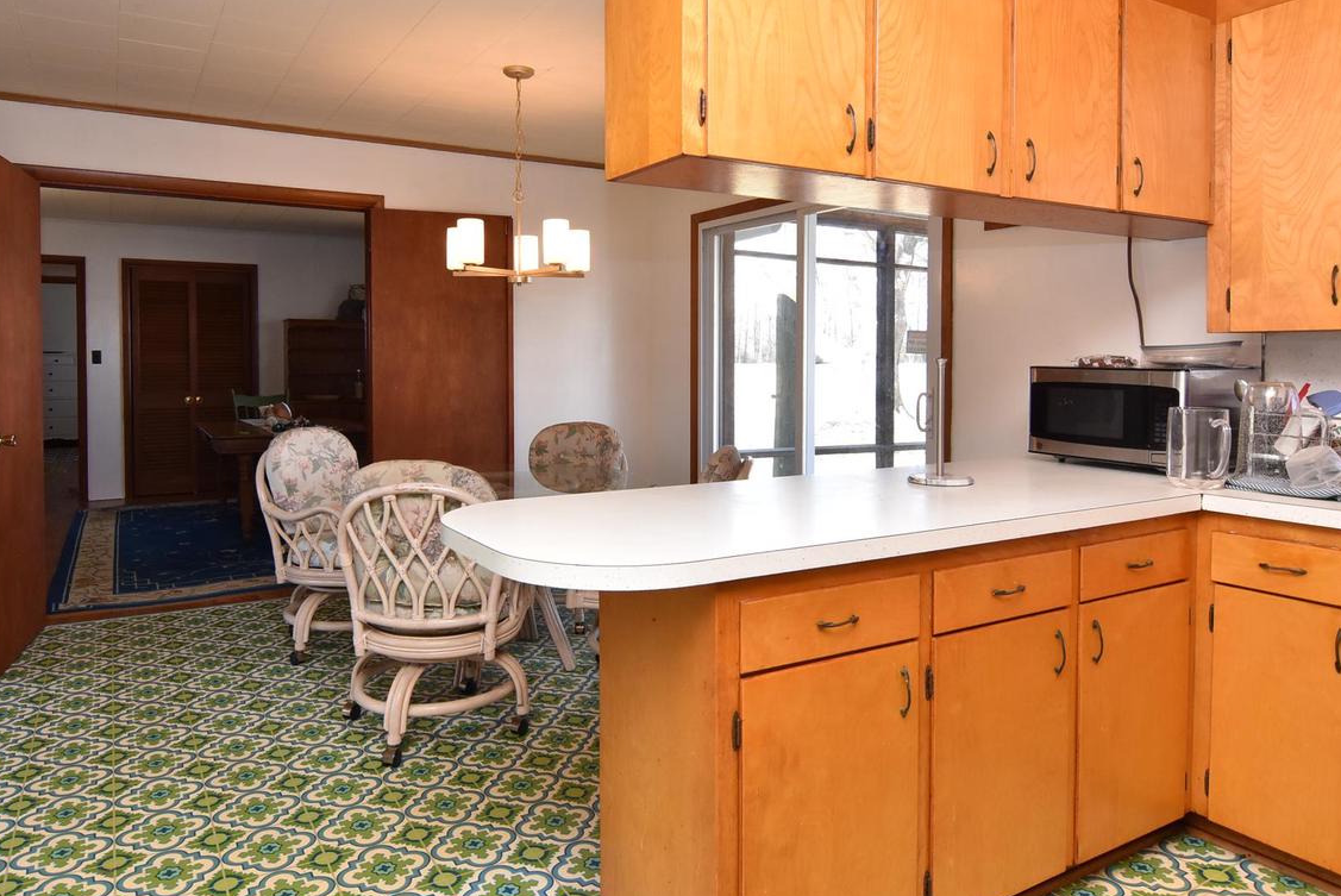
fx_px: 857
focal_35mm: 23
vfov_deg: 54.9
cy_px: 378
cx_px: 633
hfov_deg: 76.0
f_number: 7.1
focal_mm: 12
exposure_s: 1/100
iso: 800
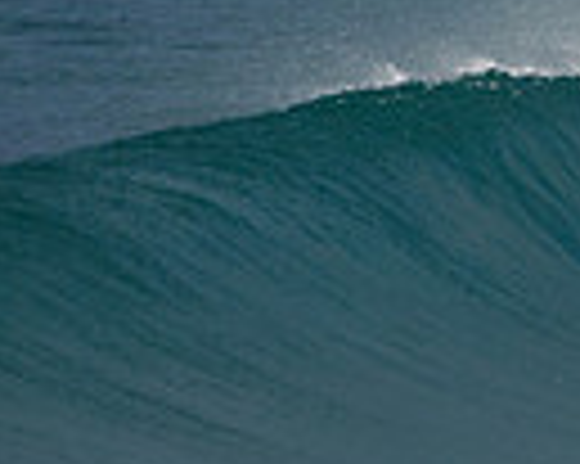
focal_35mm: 3172
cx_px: 1147
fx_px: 54409
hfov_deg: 0.6
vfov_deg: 0.5
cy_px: 246
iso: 280
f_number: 5.6
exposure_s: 1/2000
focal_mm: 500
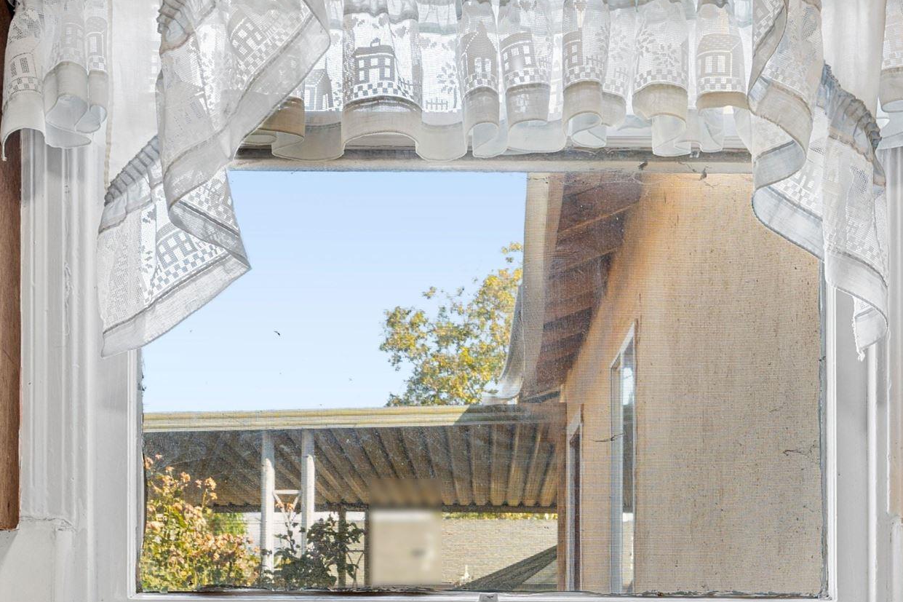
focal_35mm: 52
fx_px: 1304
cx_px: 500
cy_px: 566
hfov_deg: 38.2
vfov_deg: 25.0
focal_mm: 14
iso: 100
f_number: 8
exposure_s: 1/13
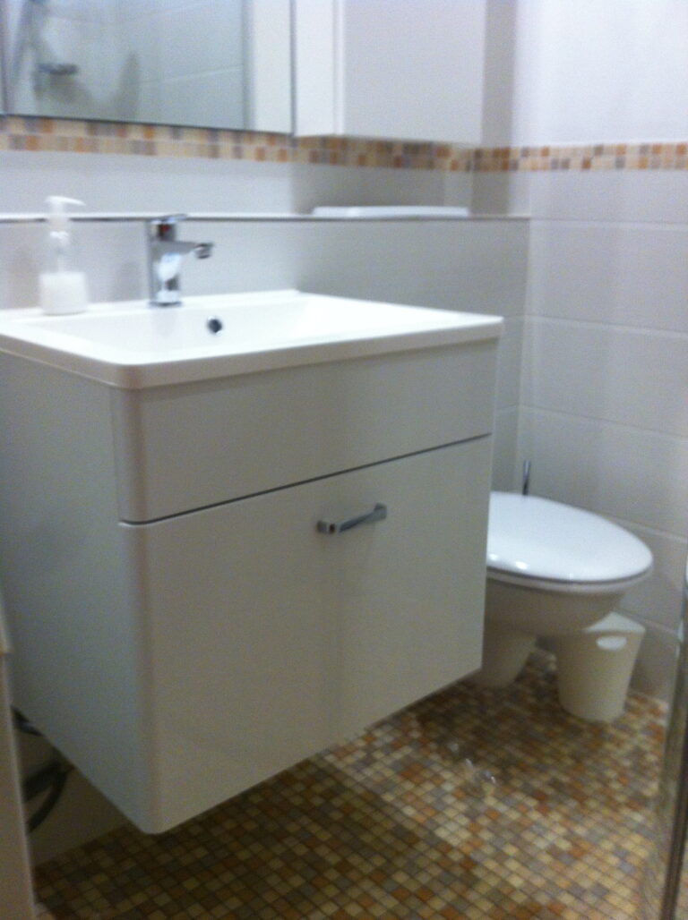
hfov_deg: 40.6
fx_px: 930
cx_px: 344
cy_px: 460
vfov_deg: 52.7
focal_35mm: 35
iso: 160
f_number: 2.8
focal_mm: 3.85
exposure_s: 1/17
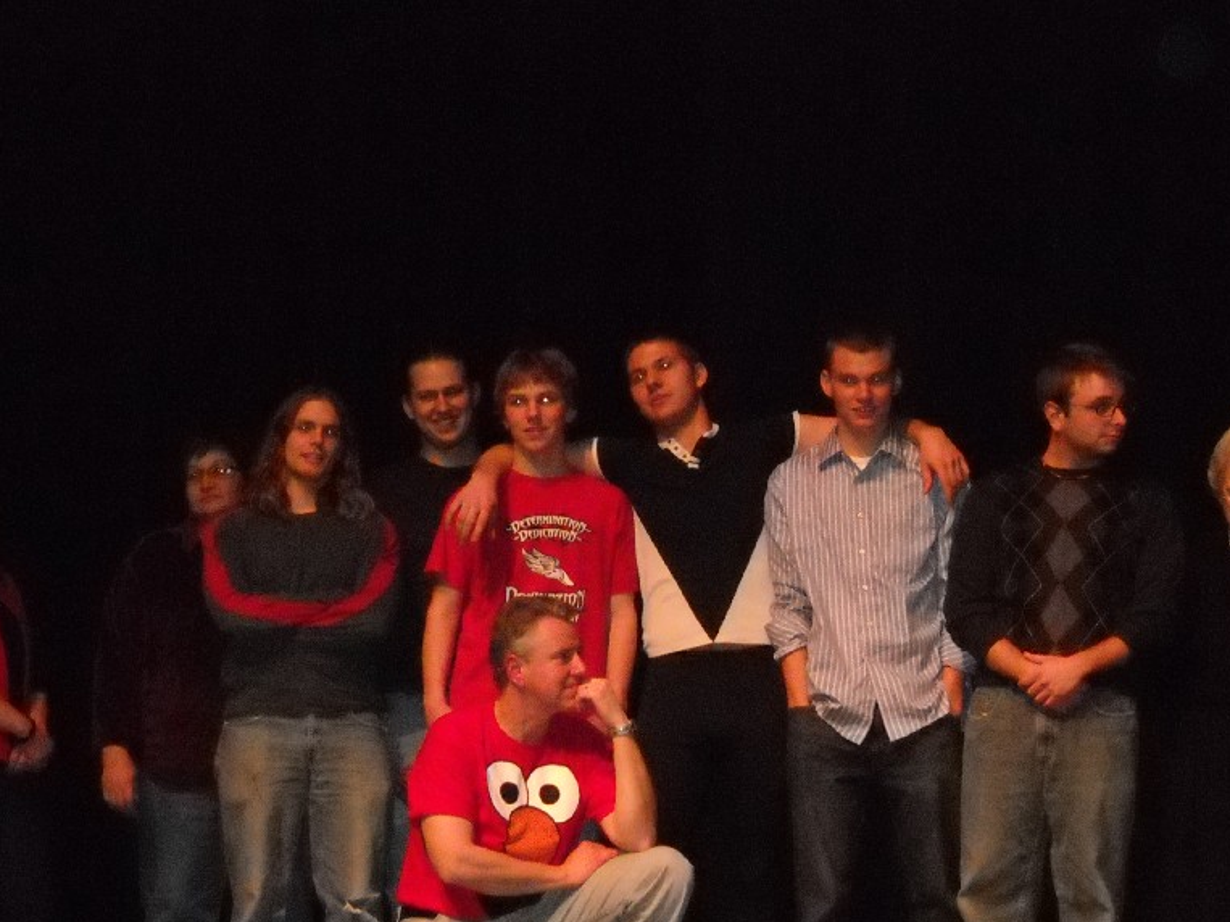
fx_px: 4192
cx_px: 535
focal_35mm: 118
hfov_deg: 16.7
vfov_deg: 12.5
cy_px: 592
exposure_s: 1/60
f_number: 4.8
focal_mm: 14.9
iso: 1600
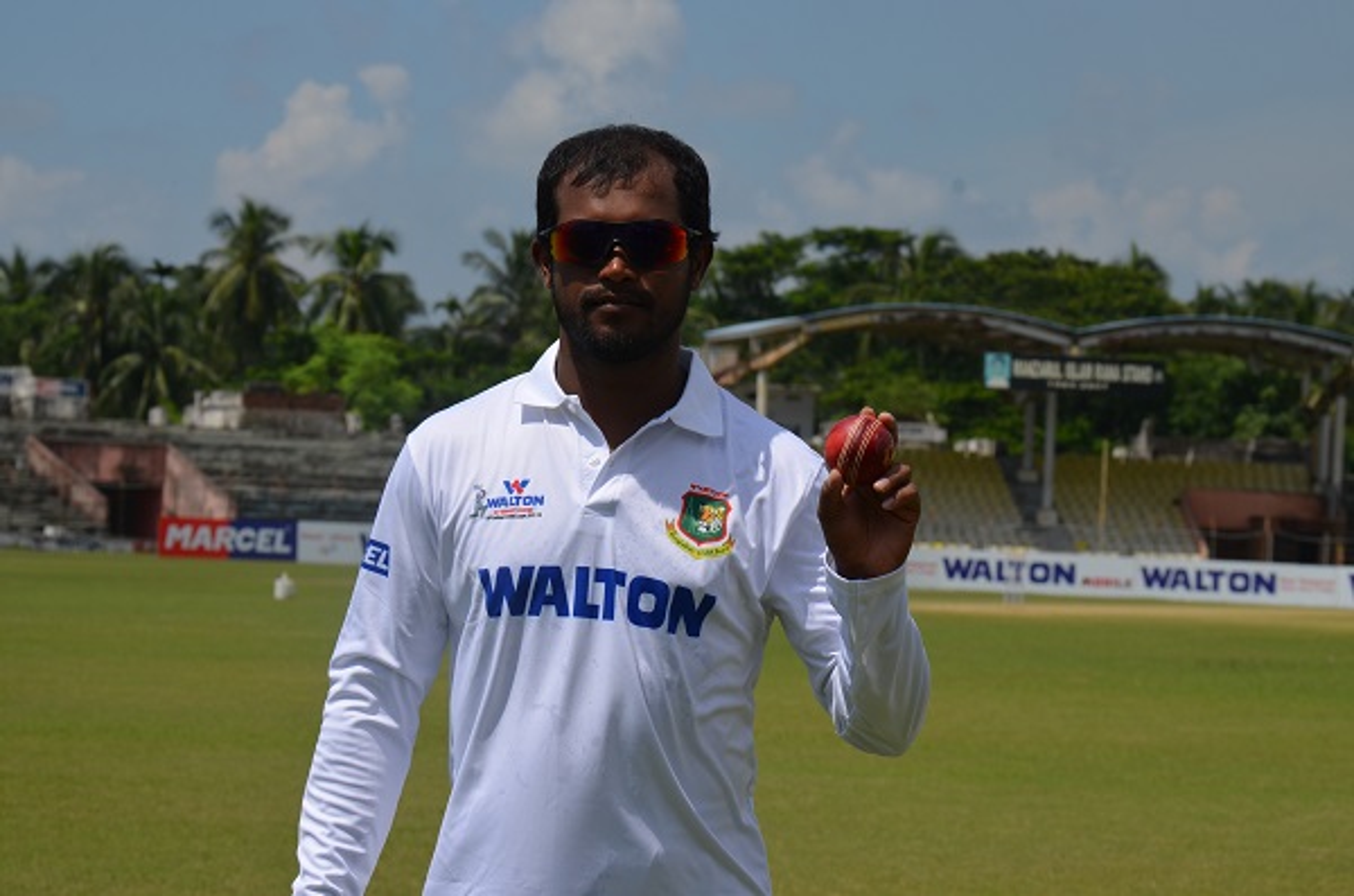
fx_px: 4840
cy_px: 448
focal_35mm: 129
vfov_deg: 10.6
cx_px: 677
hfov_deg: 15.9
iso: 100
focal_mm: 86
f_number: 9.5
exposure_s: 1/350
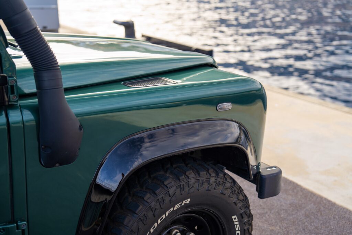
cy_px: 118
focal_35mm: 49
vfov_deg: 27.5
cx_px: 176
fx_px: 479
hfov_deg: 40.3
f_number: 2.8
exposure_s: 1/400
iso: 250
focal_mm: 49
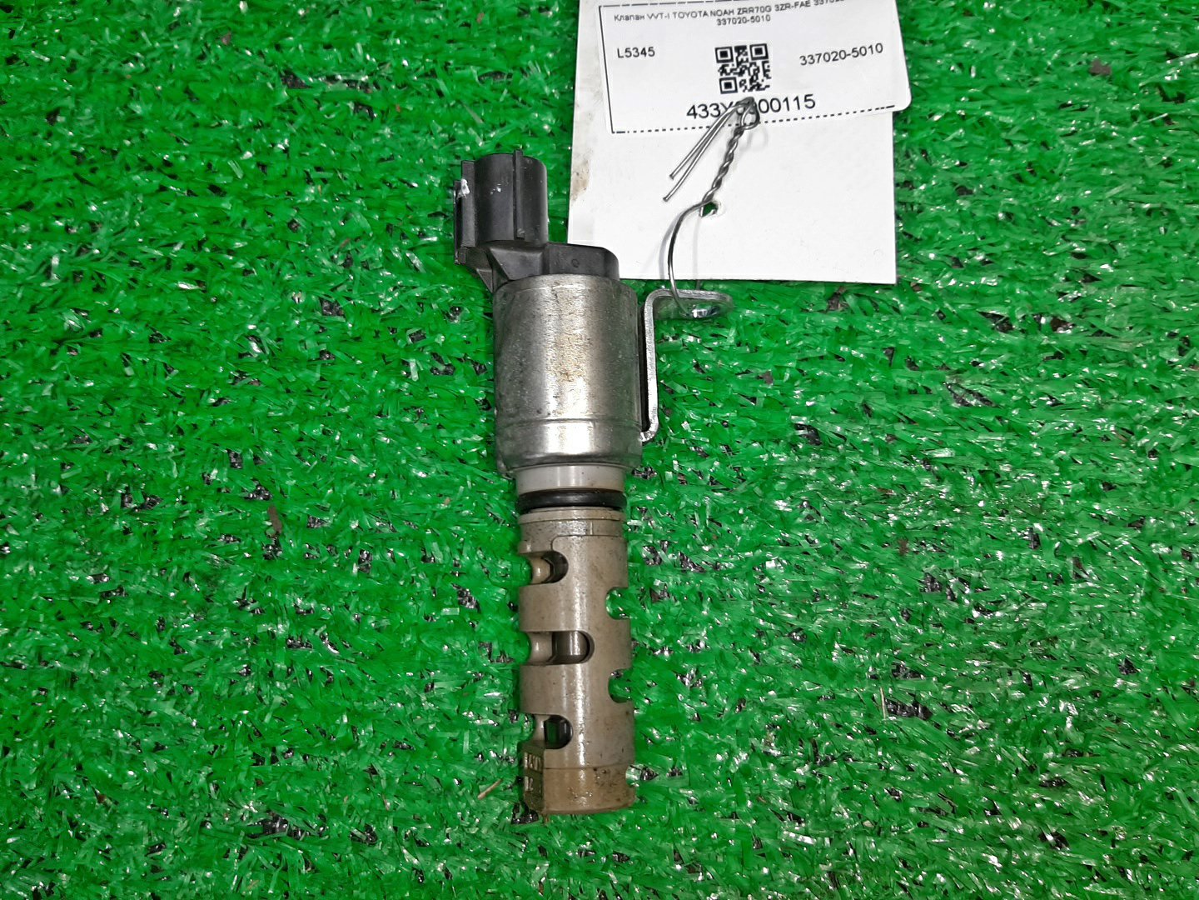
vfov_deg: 53.1
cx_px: 600
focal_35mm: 26
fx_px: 901
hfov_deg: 67.3
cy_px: 450
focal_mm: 3.93
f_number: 1.7
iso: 40
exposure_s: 1/50
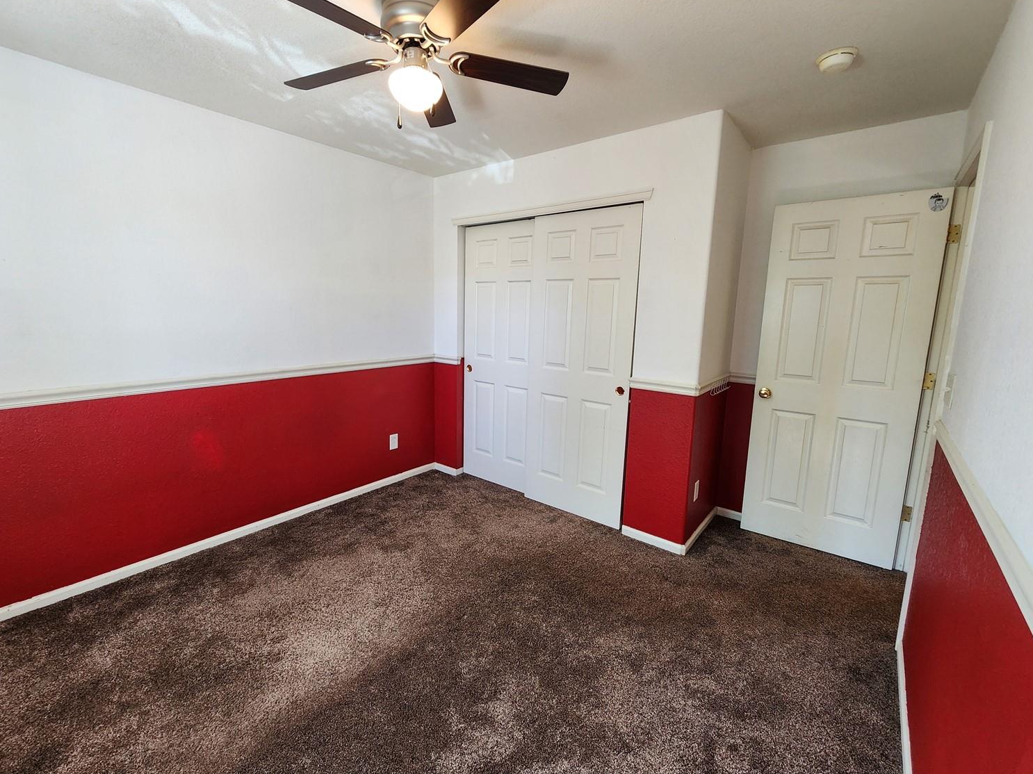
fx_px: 418
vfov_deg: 85.7
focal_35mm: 14
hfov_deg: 102.0
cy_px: 386
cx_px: 490
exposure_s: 1/60
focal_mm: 2.2
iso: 200
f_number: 2.2
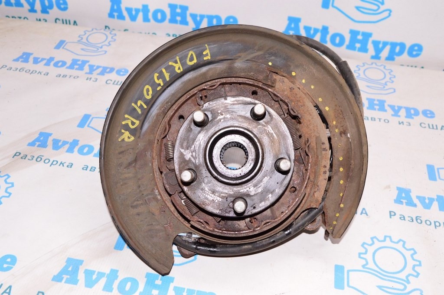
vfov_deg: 33.0
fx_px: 499
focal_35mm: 40
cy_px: 148
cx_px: 222
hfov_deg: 48.0
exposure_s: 1/80
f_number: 8
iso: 1600
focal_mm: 27
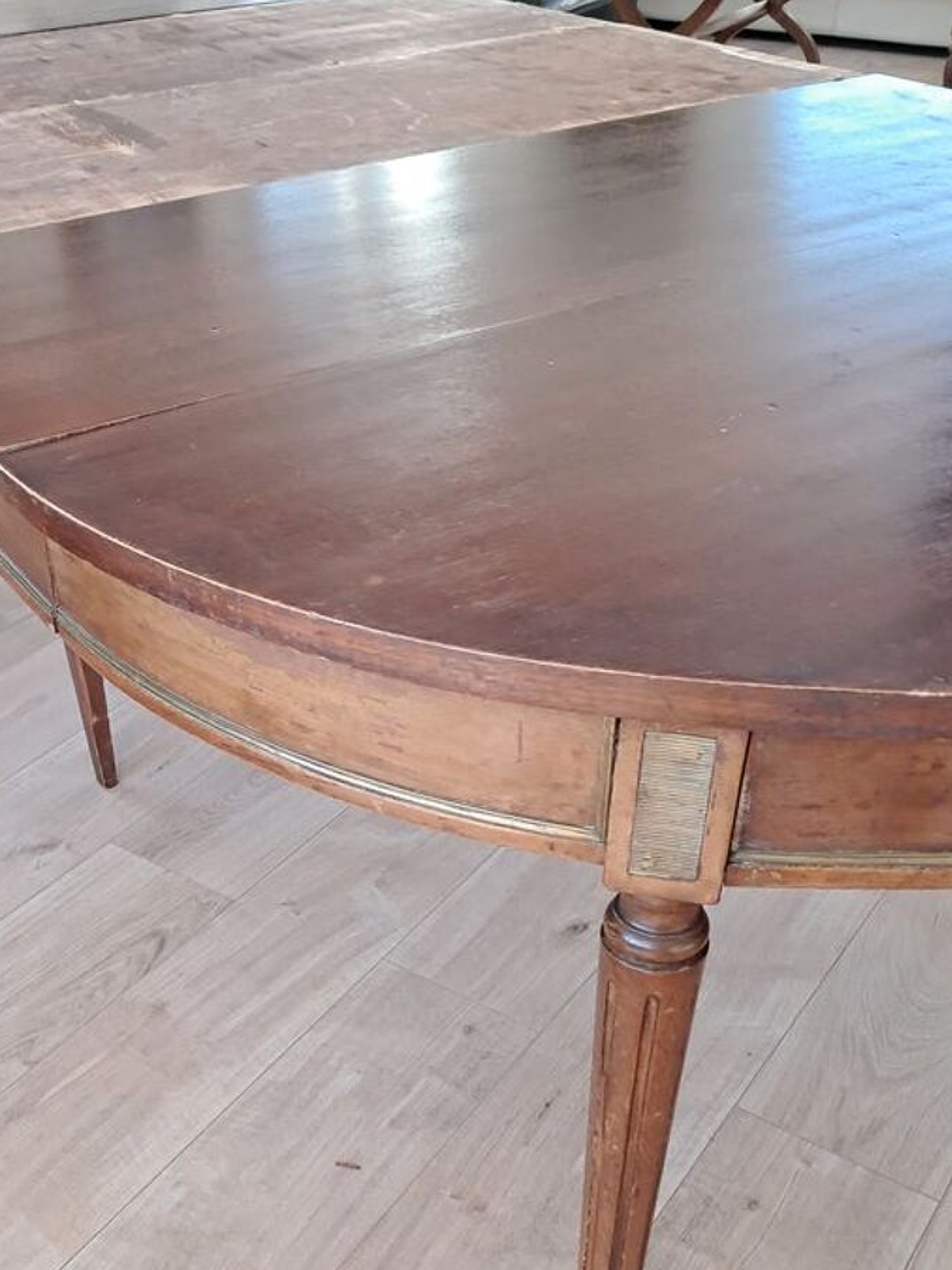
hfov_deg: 35.6
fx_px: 1467
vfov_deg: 46.3
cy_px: 815
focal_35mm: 40
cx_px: 316
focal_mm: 4
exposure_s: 1/50
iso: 80
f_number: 1.8
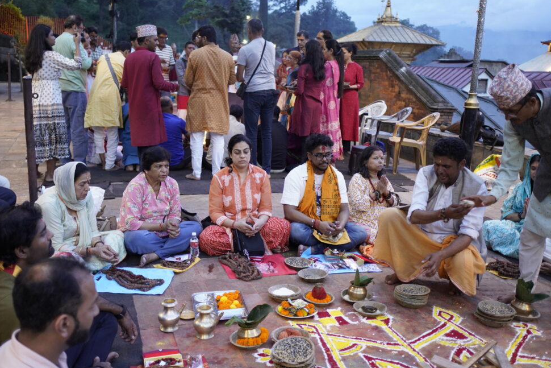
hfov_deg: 50.7
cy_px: 179
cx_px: 268
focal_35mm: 38
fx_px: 582
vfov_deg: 35.1
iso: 500
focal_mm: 24
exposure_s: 1/60
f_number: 1.8
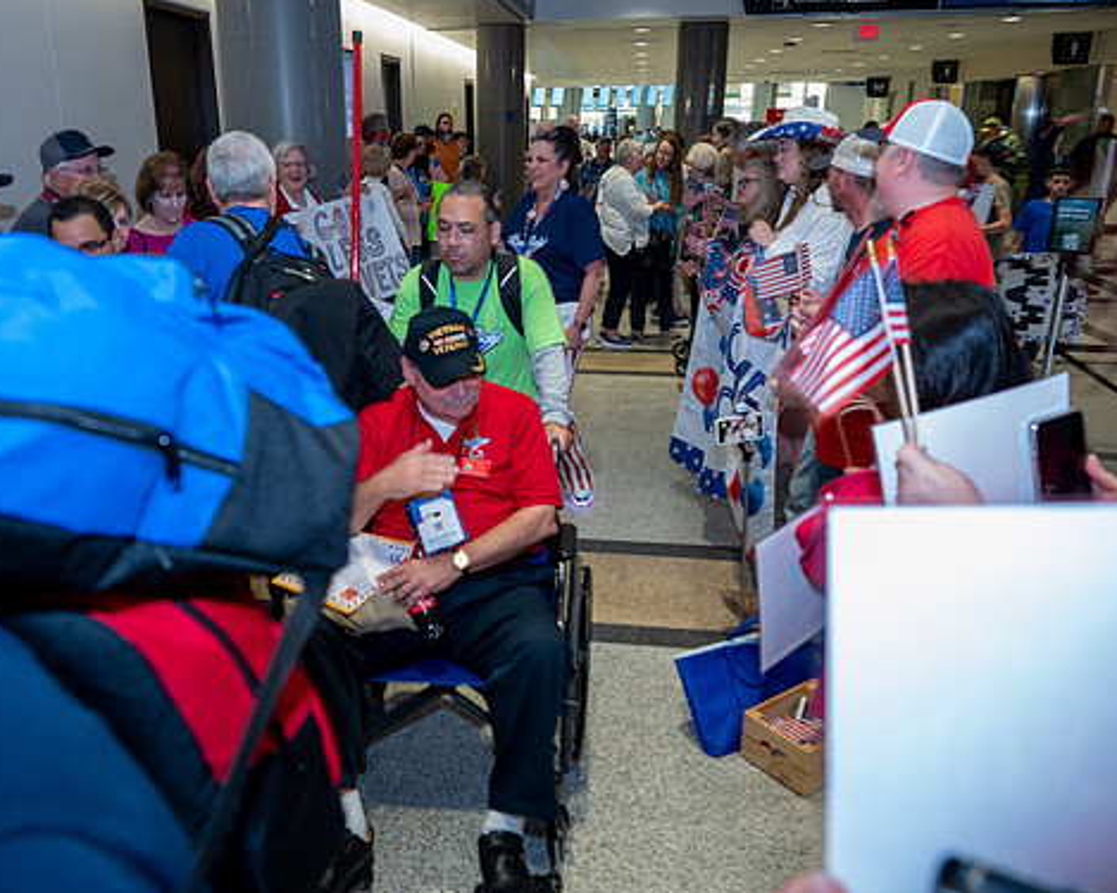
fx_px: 959
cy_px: 452
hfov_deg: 60.2
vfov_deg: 50.0
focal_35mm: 29
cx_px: 483
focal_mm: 25
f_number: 4.5
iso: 1250
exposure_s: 1/40
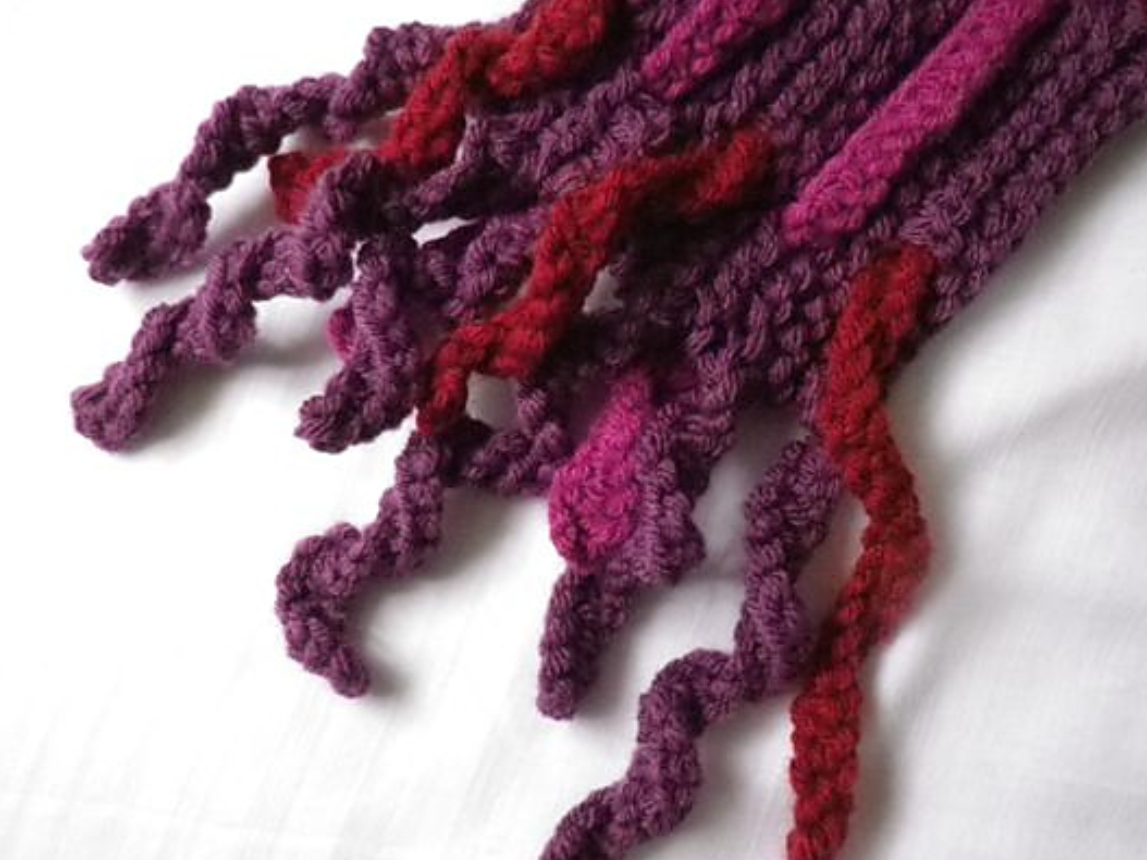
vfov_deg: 41.8
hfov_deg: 53.9
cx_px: 518
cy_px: 435
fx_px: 1126
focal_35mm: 34
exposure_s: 1/13
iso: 800
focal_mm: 5
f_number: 3.2
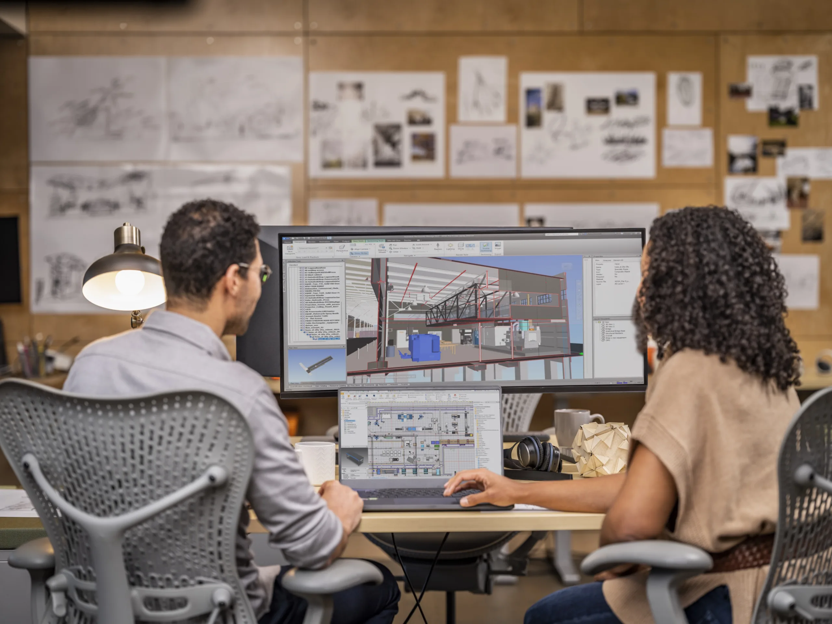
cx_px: 416
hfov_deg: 22.5
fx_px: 2091
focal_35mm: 87
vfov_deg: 17.0
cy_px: 312
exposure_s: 1/125
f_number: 2.8
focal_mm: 110
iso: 320
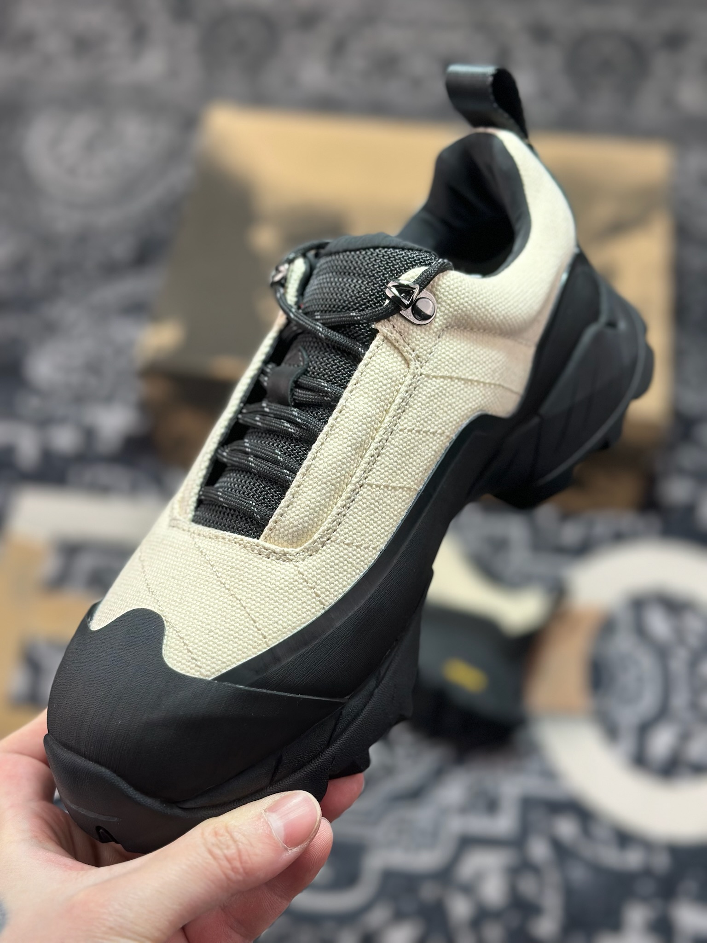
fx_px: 1307
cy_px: 472
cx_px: 354
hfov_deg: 30.3
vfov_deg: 39.7
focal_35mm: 48
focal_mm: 6.86
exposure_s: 1/612
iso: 80
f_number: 1.78
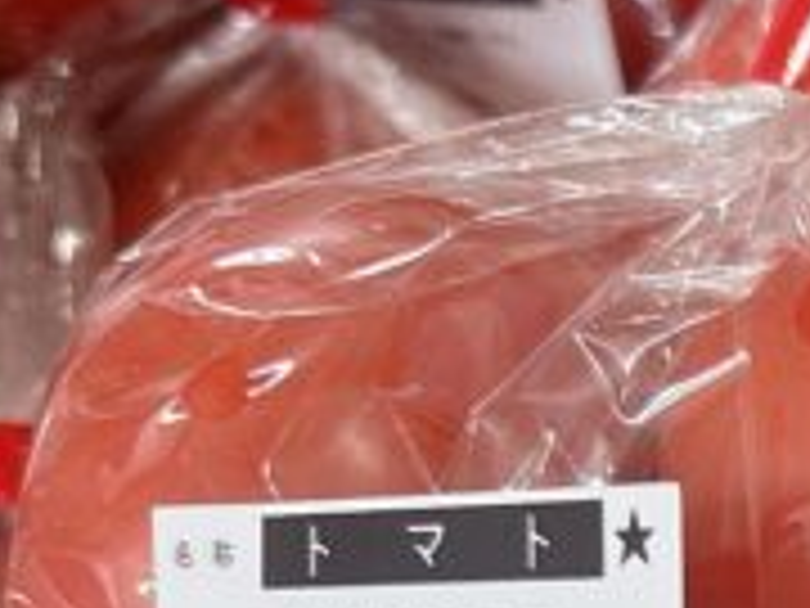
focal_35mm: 139
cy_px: 1175
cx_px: 1652
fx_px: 3253
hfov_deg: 12.4
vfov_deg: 10.0
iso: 100
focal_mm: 5.96
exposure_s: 1/120
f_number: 1.6
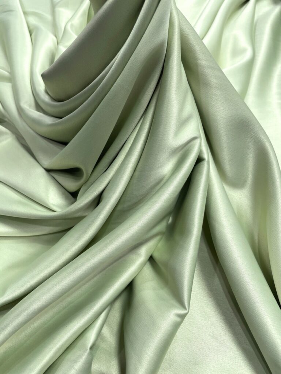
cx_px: 140
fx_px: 281
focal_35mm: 26
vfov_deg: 67.3
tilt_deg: -55.8
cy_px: 187
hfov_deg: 53.1
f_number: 1.6
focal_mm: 4.2
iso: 80
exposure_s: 1/100
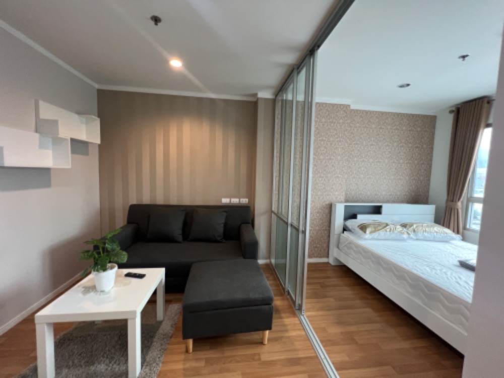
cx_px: 252
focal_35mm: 13
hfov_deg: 106.2
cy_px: 189
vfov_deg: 89.9
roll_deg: -3.6
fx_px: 189
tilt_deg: -2.9
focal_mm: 1.57
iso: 250
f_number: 1.8
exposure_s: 1/50
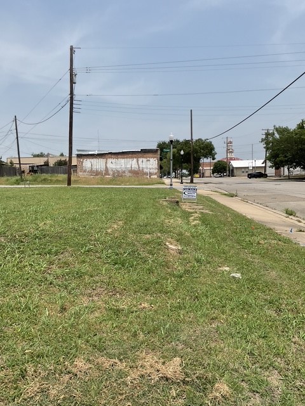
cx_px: 152
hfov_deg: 48.2
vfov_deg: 61.7
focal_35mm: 29
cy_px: 203
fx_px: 341
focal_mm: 3
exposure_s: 1/2959
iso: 16
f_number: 1.8
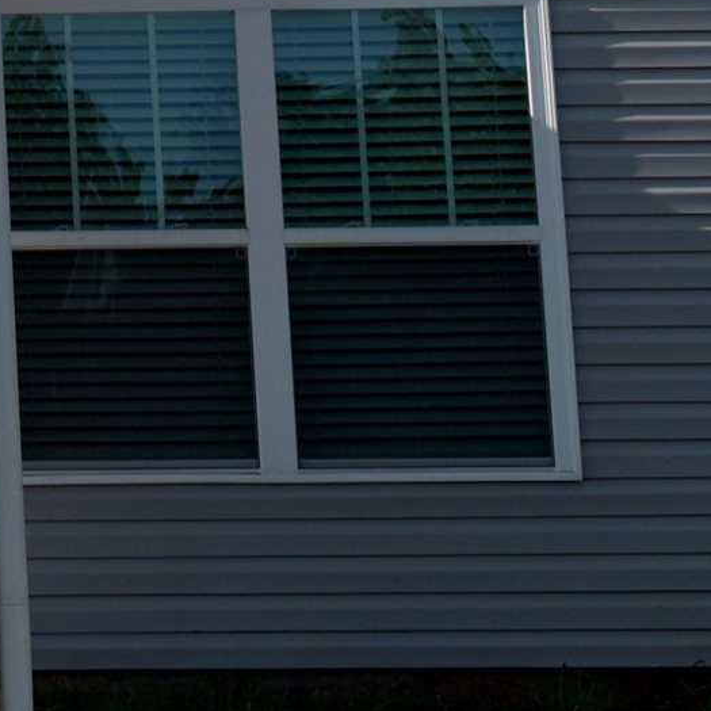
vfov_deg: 8.9
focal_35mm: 189
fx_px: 4392
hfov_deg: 8.6
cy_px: -475
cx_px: -909
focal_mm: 38
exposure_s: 1/1667
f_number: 8
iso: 640
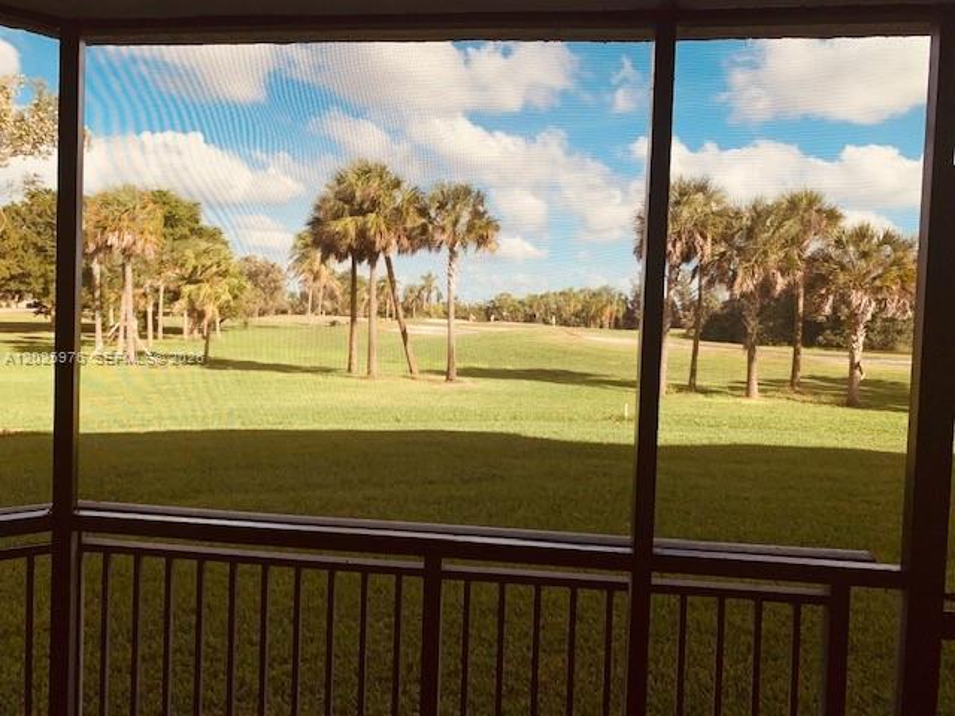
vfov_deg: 53.1
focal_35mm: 26
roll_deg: -1.9
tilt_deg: -2.5
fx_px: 717
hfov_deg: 67.3
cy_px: 358
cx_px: 478
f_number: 1.8
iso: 25
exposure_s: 1/2257
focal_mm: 4.25
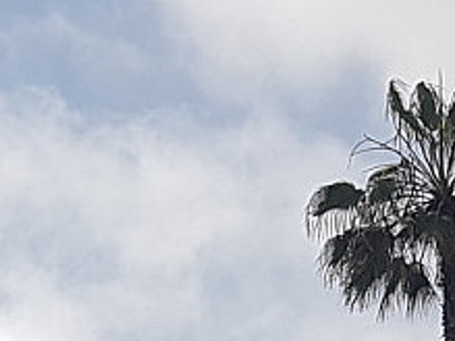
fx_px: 2496
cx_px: -515
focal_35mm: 190
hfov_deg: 9.6
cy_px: 963
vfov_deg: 7.1
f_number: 1.7
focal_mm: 4.2
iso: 40
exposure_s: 1/3136
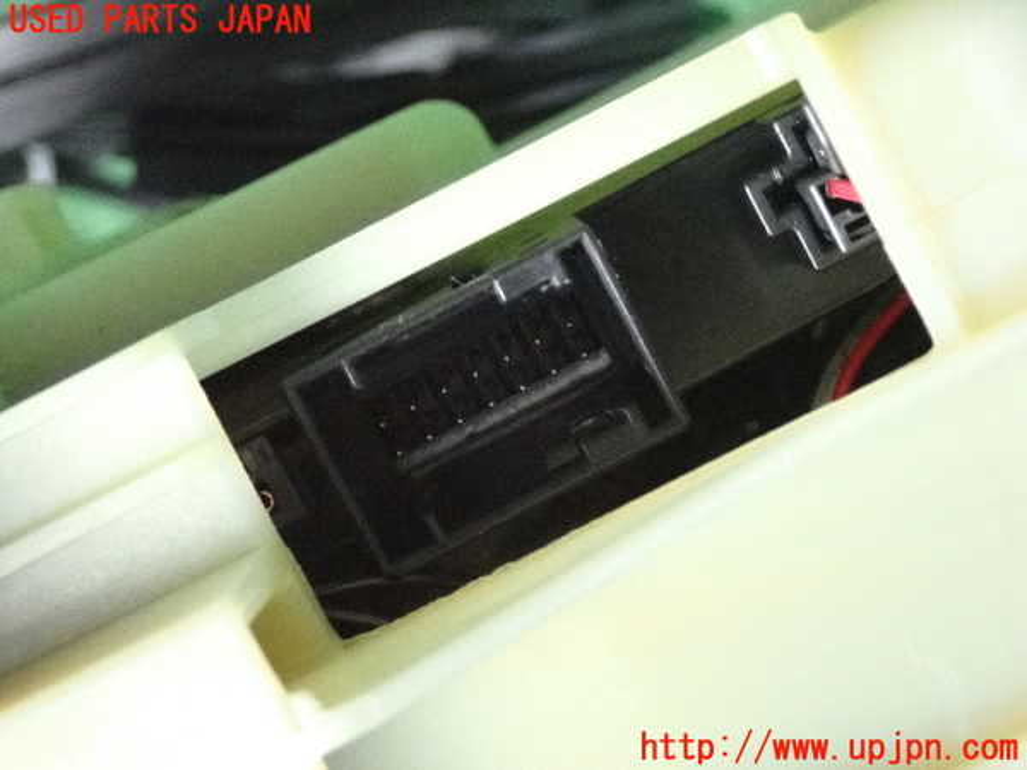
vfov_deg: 19.1
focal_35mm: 77
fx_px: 2284
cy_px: 385
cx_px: 514
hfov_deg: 25.3
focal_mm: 13.65
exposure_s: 1/125
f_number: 4.1
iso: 8000
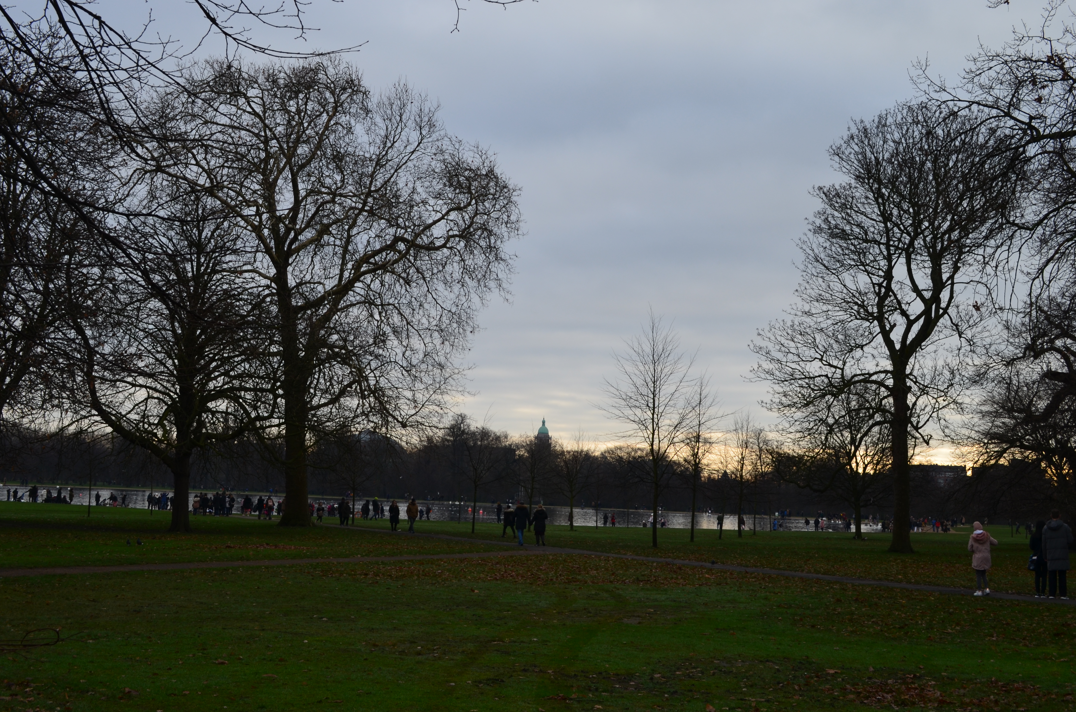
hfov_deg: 43.7
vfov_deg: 29.7
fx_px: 1342
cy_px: 356
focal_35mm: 45
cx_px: 538
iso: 200
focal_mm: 30
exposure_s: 1/100
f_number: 11
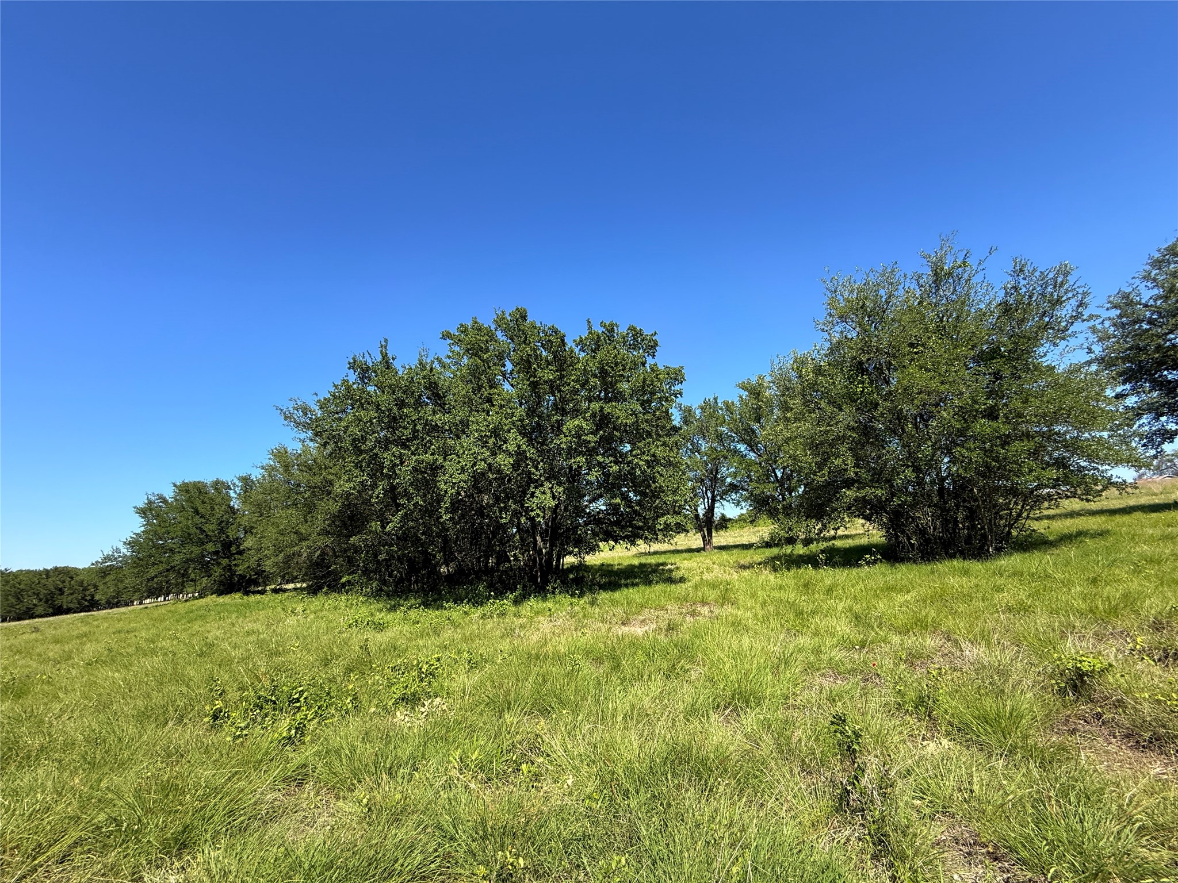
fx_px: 476
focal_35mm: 14
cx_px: 589
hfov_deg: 102.1
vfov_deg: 85.7
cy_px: 442
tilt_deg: +16.2
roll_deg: +5.0
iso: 50
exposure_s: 1/888
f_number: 2.2
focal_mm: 2.22
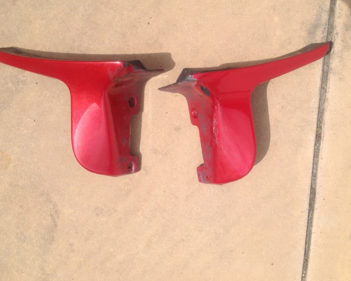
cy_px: 133
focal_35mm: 40
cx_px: 187
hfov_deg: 45.8
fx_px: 416
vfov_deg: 37.3
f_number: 2.4
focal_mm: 4.3
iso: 64
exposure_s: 1/2045
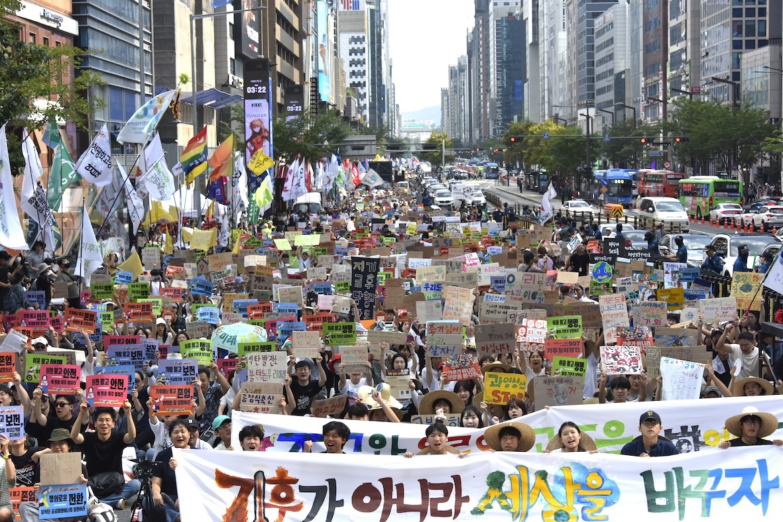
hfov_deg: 29.6
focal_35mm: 68
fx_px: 1479
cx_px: 392
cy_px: 261
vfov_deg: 20.0
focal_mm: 68
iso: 500
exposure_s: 1/1250
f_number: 6.3
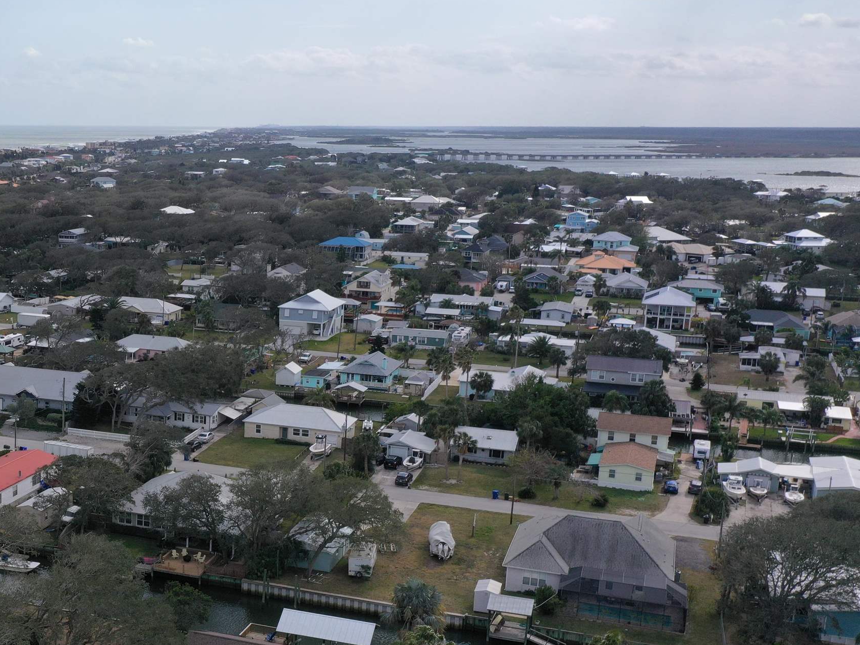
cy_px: 404
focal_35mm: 49
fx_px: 1217
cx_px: 103
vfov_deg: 29.6
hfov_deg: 36.7
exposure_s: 1/800
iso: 100
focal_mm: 10.26
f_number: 6.3
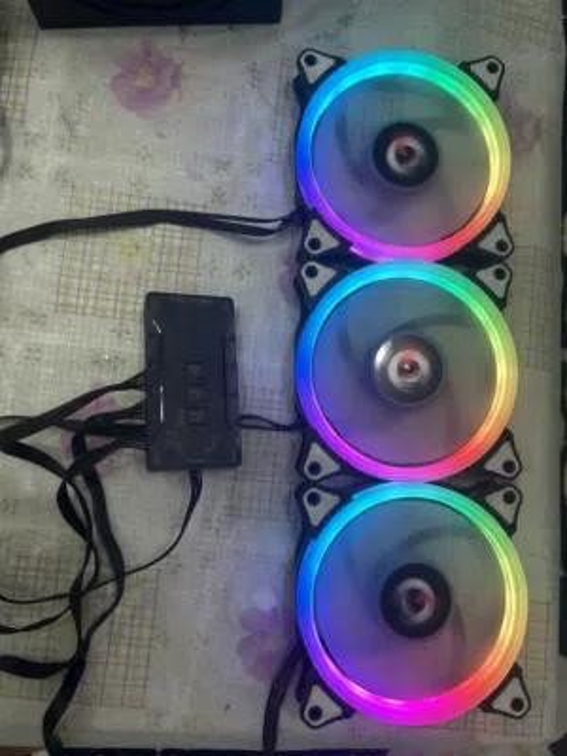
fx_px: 568
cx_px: 284
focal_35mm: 26
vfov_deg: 67.3
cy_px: 378
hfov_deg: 53.1
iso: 80
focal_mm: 5.7
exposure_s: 1/50
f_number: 1.5
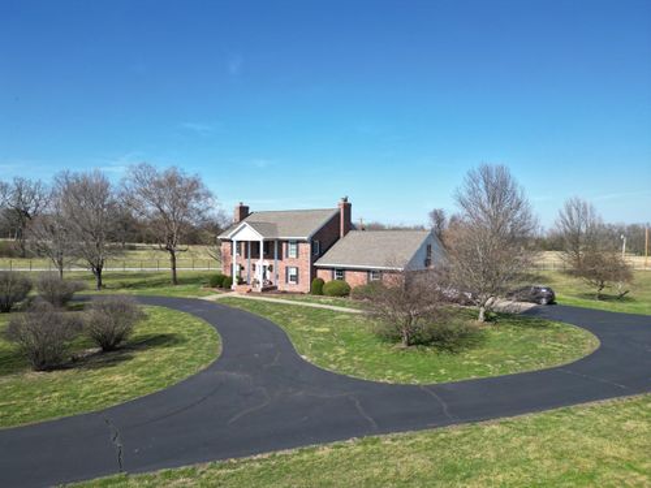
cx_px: 326
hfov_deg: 71.6
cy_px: 244
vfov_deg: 56.8
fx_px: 451
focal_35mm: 24
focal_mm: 6.72
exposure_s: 1/2000
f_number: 1.7
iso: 100
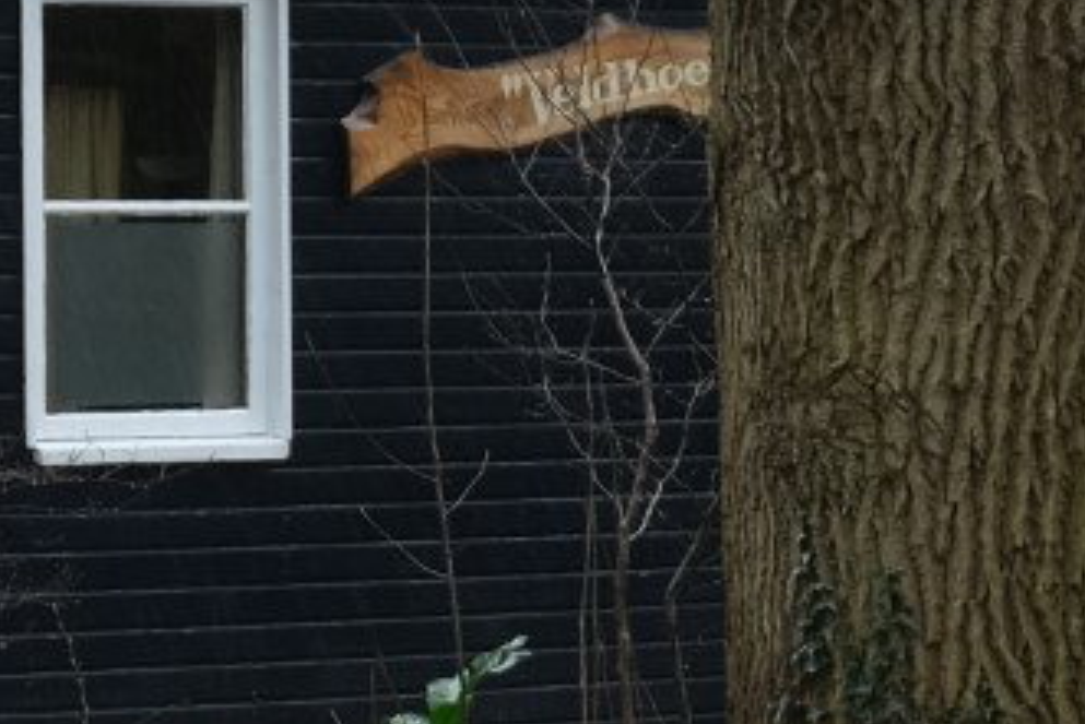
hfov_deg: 11.2
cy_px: 537
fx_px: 5306
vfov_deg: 7.8
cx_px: -580
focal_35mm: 176
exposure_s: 1/100
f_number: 5
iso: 250
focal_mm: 24
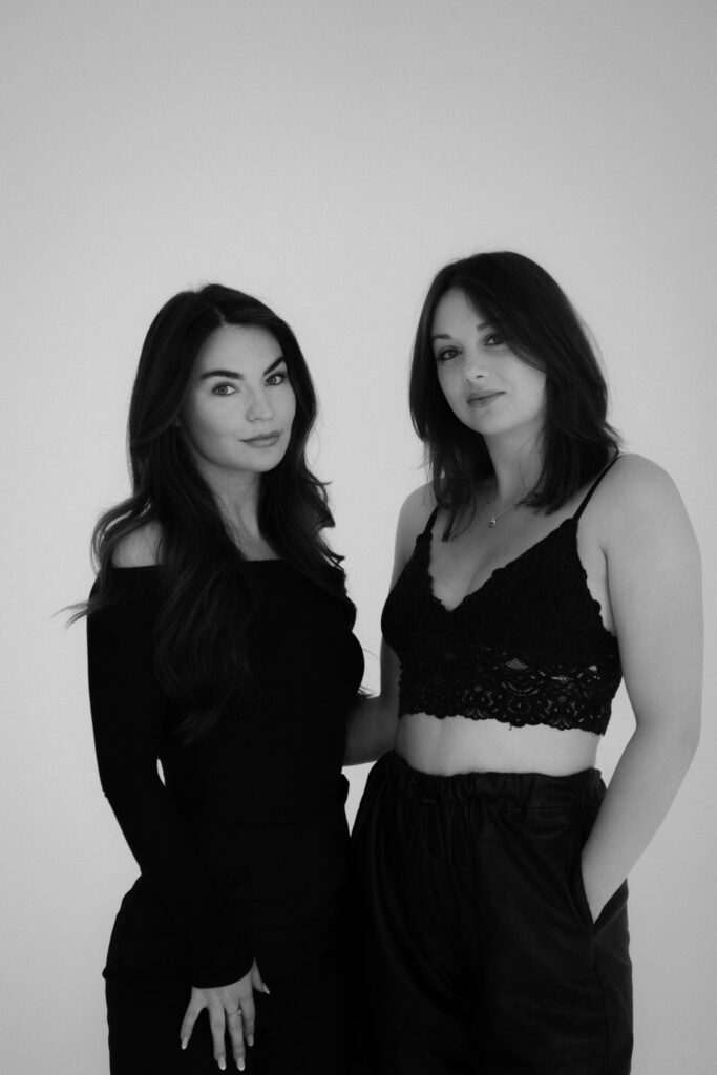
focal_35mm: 85
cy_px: 538
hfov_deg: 16.1
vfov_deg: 23.9
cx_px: 358
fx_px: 2538
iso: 500
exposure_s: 1/250
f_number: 2.8
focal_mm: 85
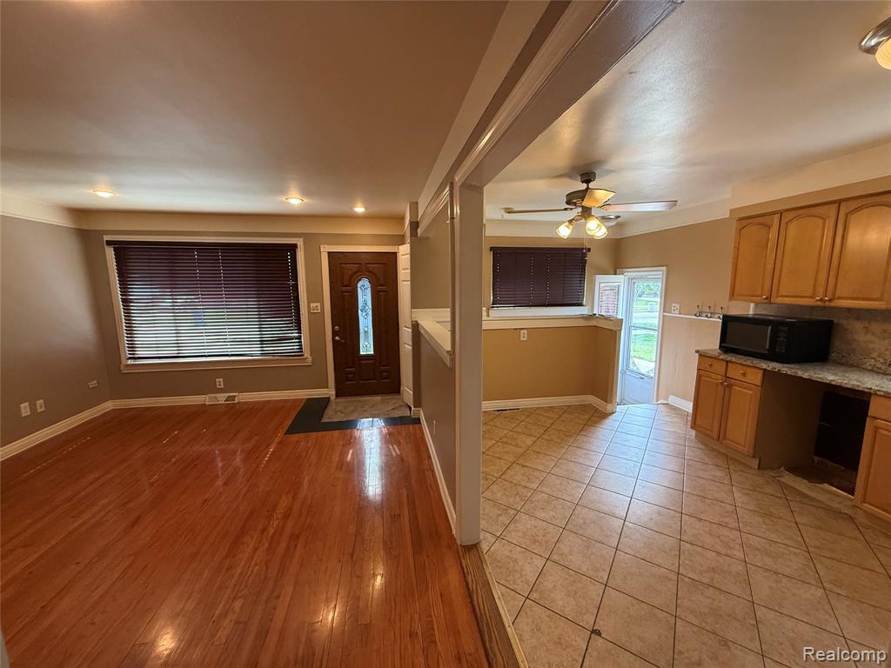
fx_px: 360
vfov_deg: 85.7
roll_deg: +0.5
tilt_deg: -7.3
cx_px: 446
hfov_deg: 102.1
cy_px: 334
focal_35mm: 14
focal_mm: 2.22
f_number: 2.2
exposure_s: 1/120
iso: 320
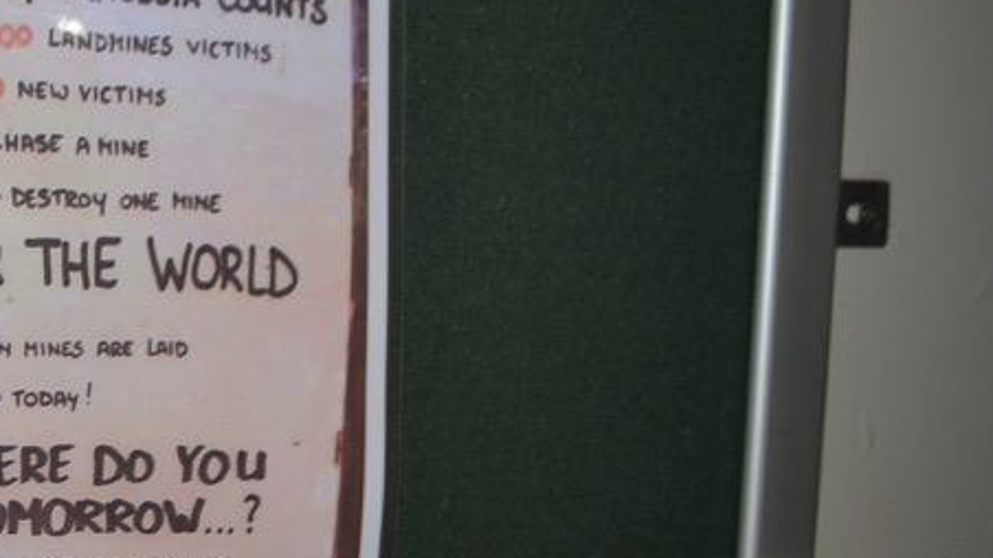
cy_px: 347
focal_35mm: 68
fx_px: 1790
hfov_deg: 27.6
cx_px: -174
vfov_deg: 17.7
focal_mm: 18
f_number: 3.5
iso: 280
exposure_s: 1/60
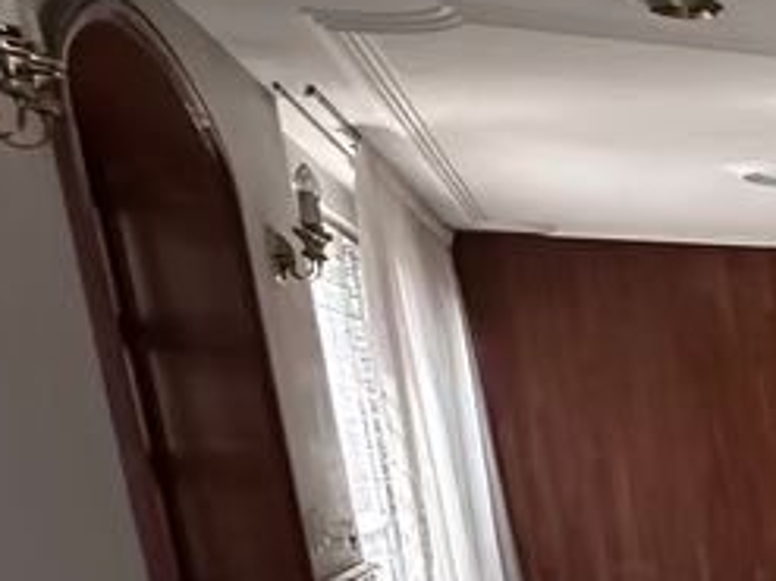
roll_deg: +0.3
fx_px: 1524
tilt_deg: -11.7
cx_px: 1693
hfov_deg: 17.0
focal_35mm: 68
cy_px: 766
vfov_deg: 19.8
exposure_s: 1/99
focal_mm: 2.22
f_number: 2.2
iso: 200
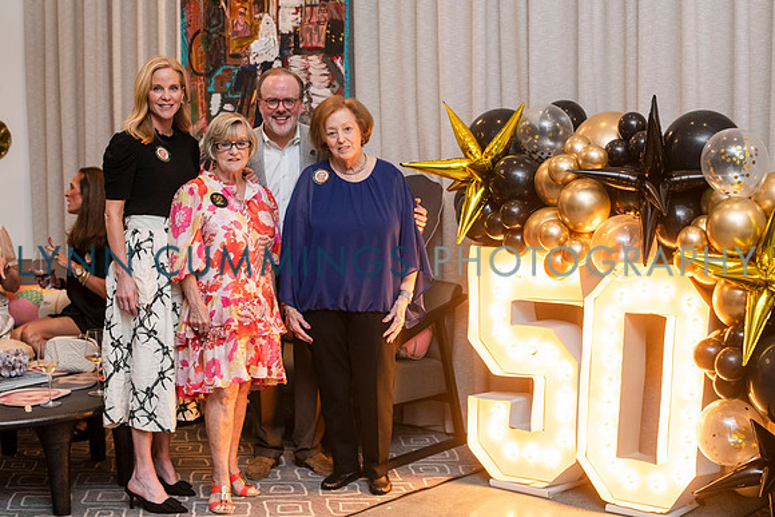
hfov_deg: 33.0
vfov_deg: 22.4
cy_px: 250
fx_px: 1307
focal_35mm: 61
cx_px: 400
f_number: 4
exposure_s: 1/125
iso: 1250
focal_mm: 58
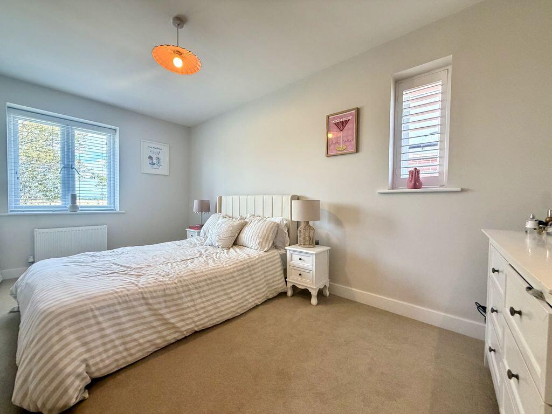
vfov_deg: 85.7
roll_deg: -0.9
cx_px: 276
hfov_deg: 102.1
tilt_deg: -0.6
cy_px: 207
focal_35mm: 14
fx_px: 223
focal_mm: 2.22
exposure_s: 1/100
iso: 320
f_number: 2.2
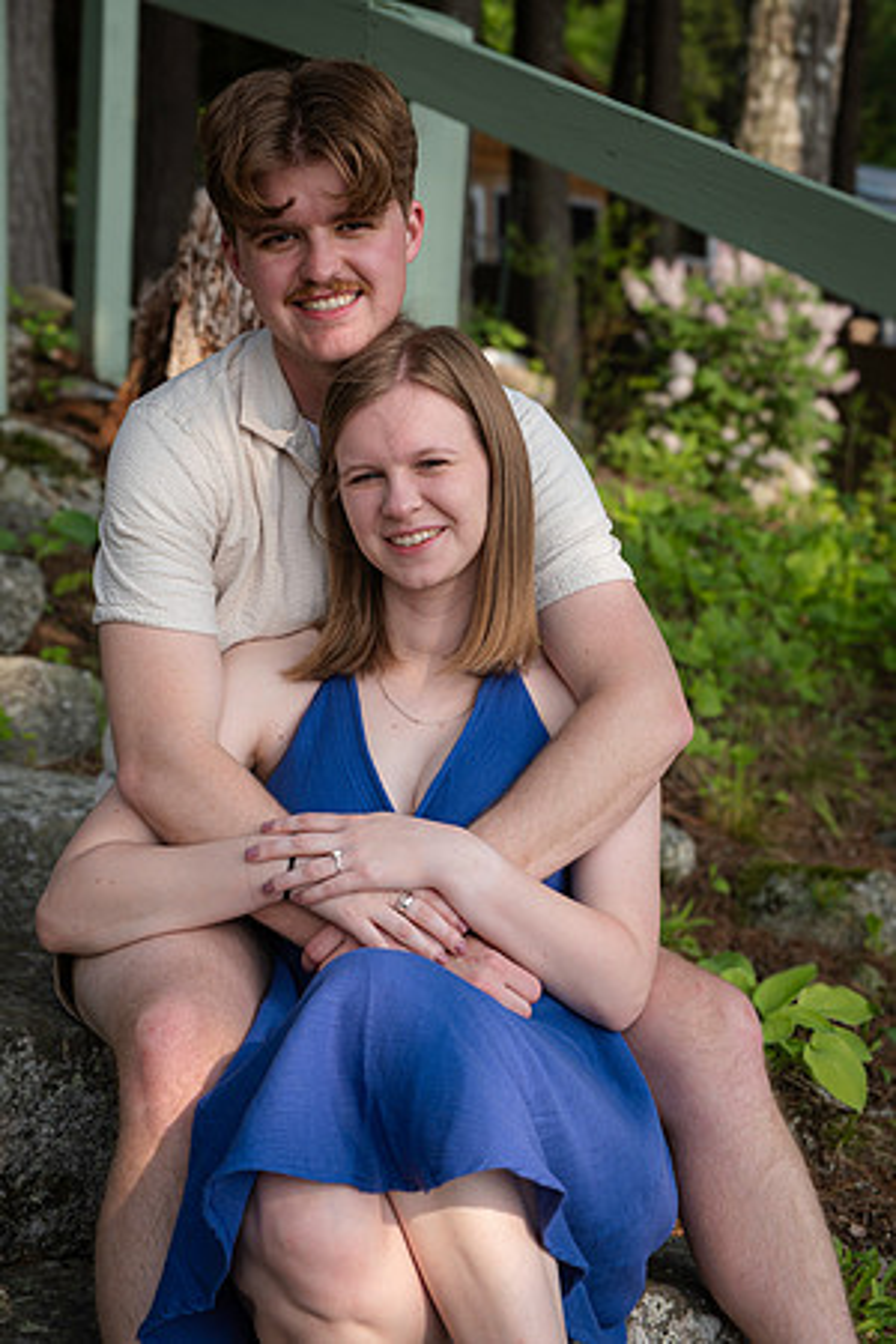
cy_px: 672
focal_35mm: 56
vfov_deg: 35.6
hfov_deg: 24.2
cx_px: 448
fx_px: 2091
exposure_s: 1/450
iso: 320
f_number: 5.6
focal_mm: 37.4
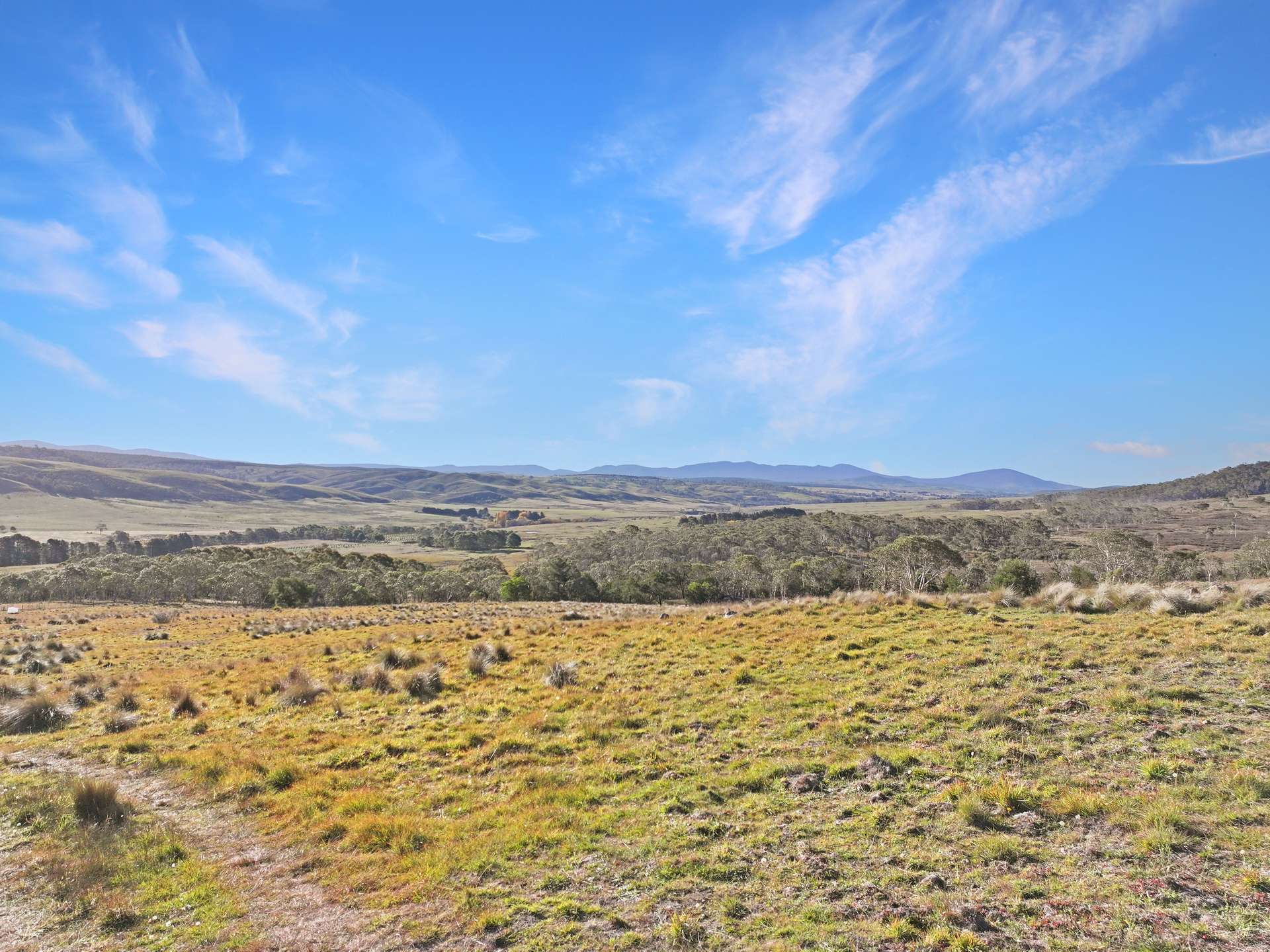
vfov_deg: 56.8
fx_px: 880
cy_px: 476
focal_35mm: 24
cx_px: 635
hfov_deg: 71.6
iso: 200
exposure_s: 1/4000
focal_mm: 12.29
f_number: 2.8
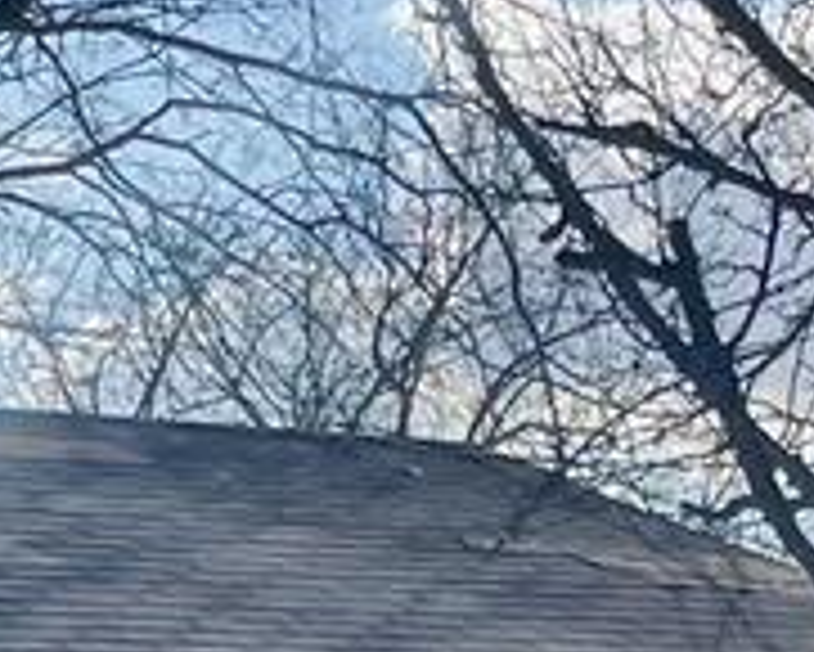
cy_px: 589
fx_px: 4676
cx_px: -436
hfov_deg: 9.6
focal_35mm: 194
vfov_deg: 8.0
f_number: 1.6
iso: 32
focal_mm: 5.1
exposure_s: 1/6250
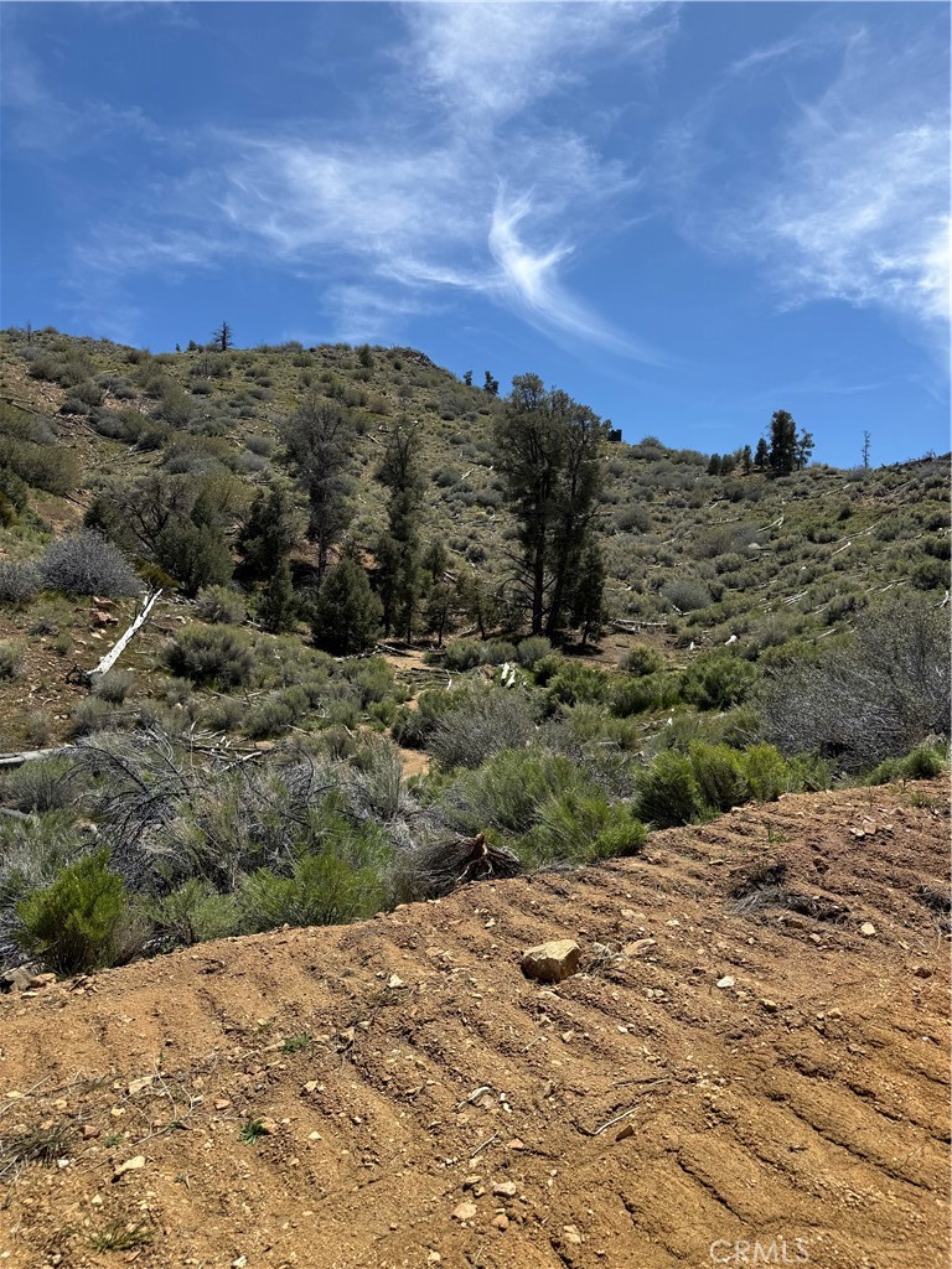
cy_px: 634
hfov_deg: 56.8
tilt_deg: +2.1
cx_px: 476
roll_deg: +0.0
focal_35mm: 24
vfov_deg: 71.6
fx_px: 880
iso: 80
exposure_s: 1/4975
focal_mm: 6.76
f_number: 1.78
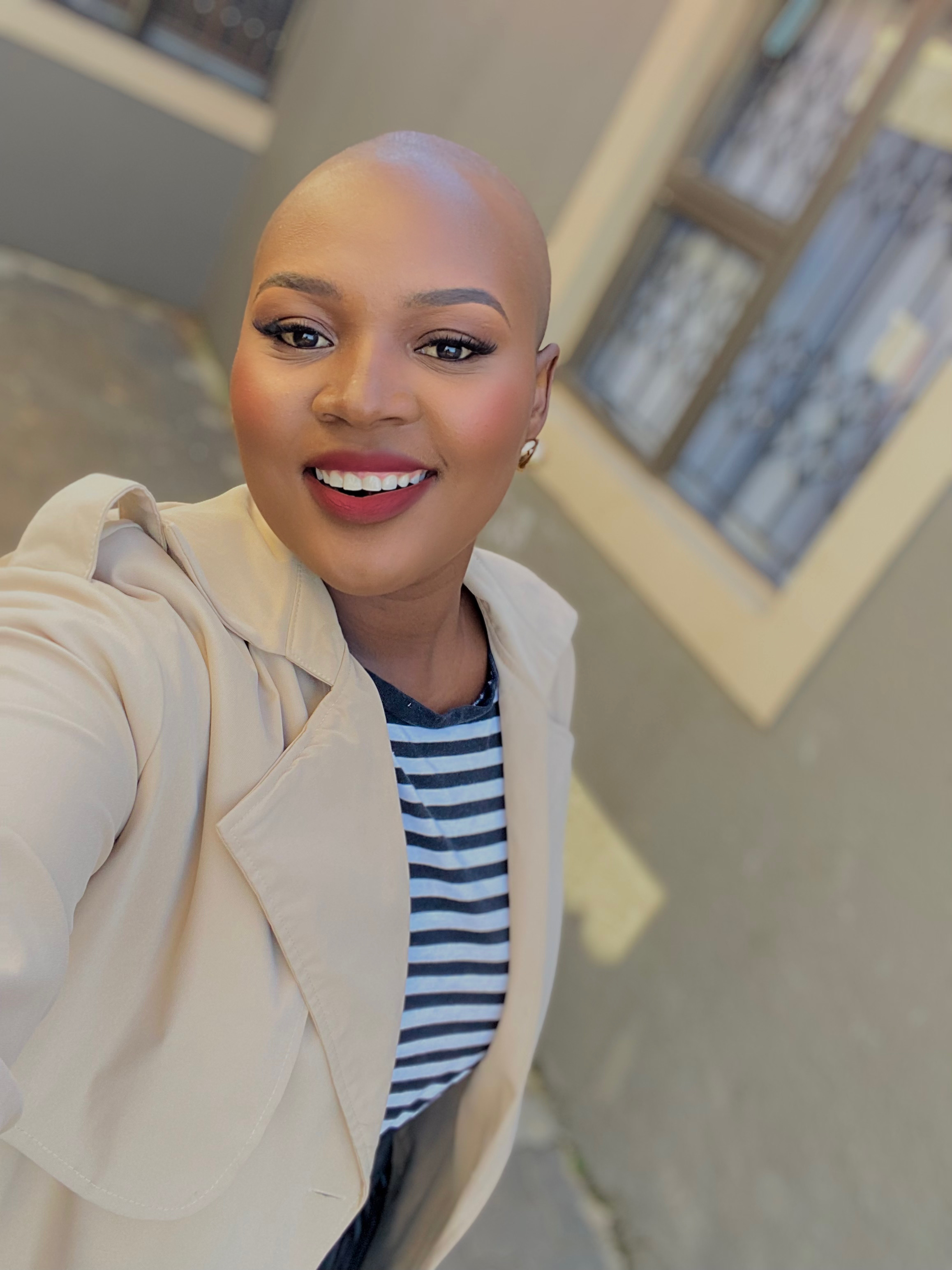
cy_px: 635
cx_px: 476
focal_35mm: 30
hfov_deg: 46.8
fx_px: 1100
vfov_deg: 60.0
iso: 100
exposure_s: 1/122
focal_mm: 2.71
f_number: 2.2
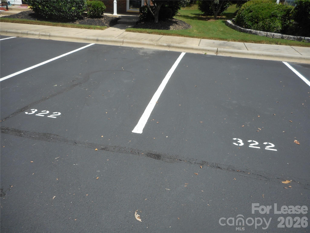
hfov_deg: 69.4
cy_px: 116
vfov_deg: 54.9
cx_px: 155
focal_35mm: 25
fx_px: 224
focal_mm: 4.5
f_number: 3.7
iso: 80
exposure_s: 1/640
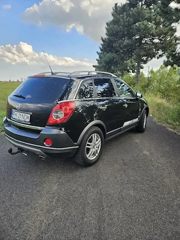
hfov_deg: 58.9
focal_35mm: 23
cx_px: 90
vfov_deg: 73.9
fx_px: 159
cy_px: 120
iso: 25
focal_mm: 5.4
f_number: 1.8
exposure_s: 1/357
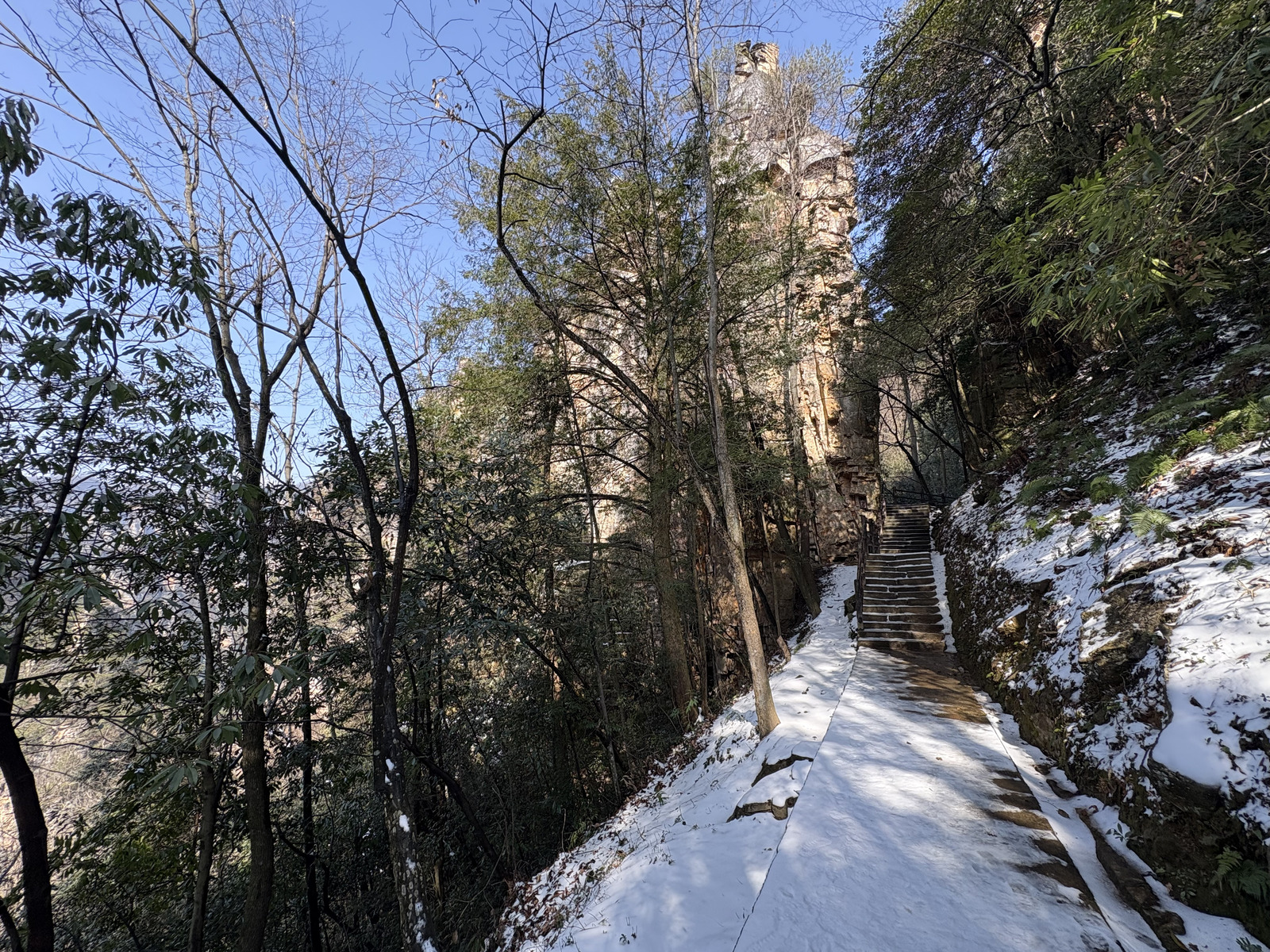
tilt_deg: +11.1
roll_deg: -0.7
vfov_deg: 85.7
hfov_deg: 102.1
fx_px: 514
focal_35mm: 14
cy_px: 476
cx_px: 635
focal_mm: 2.22
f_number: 2.2
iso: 64
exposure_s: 1/316
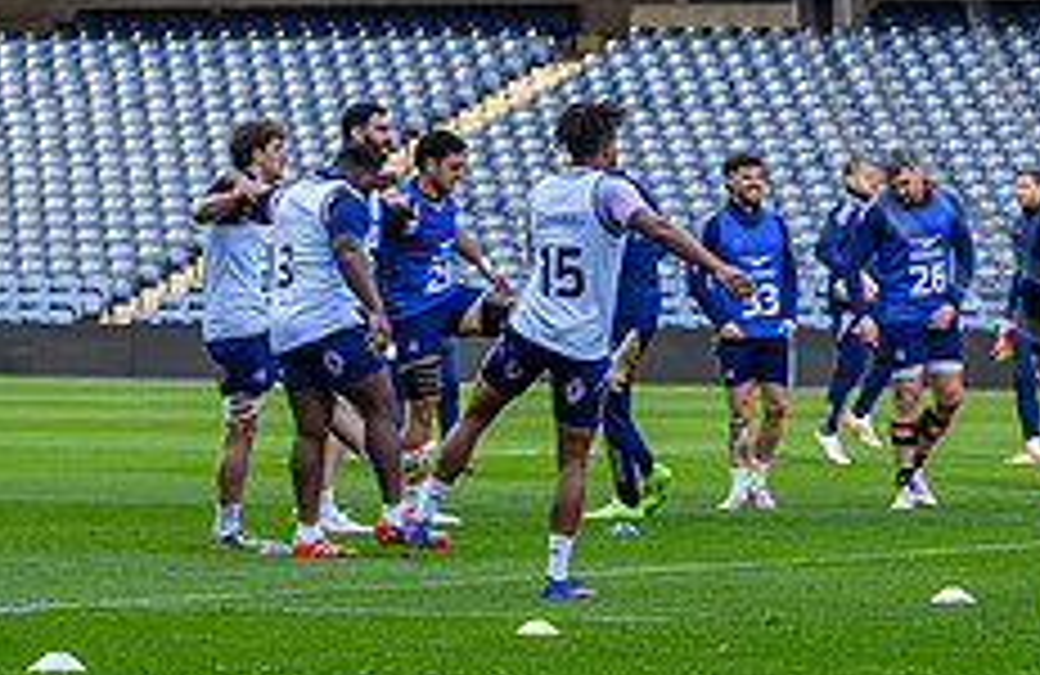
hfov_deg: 7.3
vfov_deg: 4.8
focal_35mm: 283
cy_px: 12
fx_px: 8110
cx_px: 1212
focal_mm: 102
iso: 500
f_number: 4.5
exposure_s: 1/640
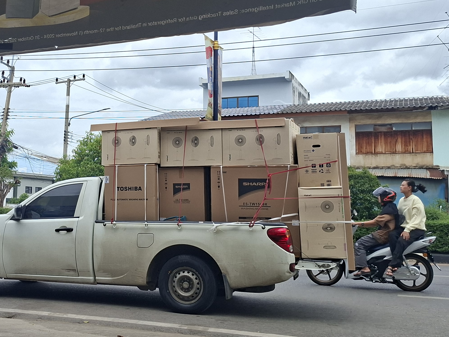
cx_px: 108
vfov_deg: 31.5
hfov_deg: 40.0
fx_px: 597
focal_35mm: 46
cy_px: 142
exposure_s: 1/2232
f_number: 1.8
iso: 50
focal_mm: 5.54
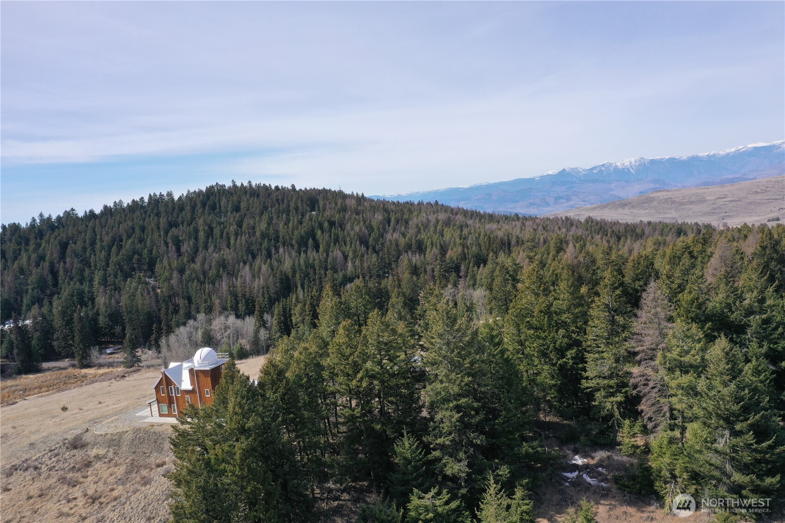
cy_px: 262
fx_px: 610
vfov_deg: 46.4
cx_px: 392
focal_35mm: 28
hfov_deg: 65.5
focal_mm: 10.26
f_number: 5.6
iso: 100
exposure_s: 1/500
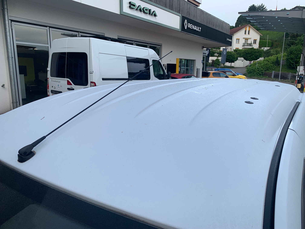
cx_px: 152
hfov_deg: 67.3
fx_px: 229
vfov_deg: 53.1
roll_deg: -0.3
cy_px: 114
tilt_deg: -11.8
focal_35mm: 26
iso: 25
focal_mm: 4.25
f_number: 1.8
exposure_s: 1/481
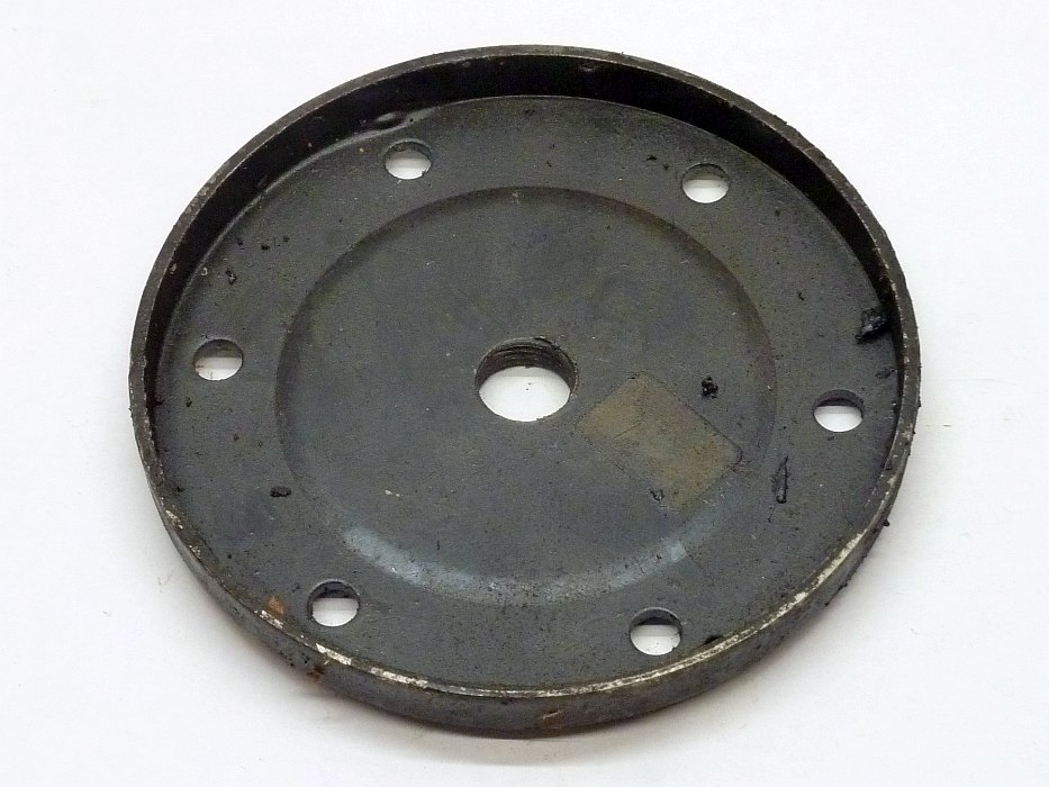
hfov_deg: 25.0
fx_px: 2364
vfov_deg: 18.9
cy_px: 394
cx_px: 524
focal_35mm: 78
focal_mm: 12.8
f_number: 4.2
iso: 400
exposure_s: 1/15
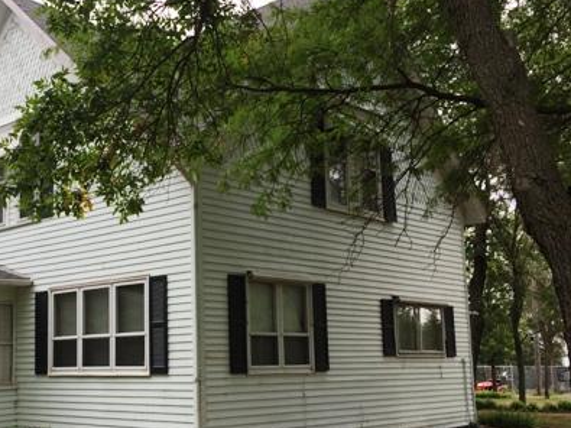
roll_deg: +0.0
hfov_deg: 39.2
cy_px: 262
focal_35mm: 47
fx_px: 775
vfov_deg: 30.8
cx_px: 133
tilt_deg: +5.9
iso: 32
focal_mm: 4.15
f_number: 2.2
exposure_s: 1/324
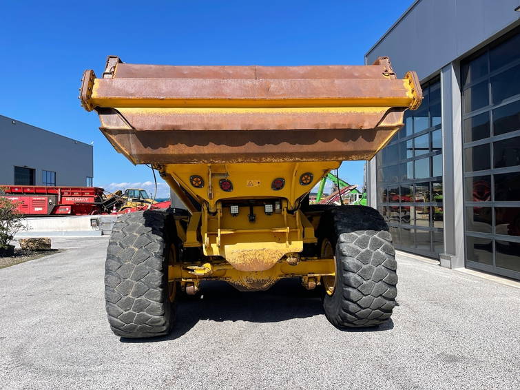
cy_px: 195
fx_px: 391
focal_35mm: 26
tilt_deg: +1.3
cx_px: 260
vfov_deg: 53.1
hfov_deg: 67.3
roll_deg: +0.6
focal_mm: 5.1
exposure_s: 1/3344
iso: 32
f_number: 1.6
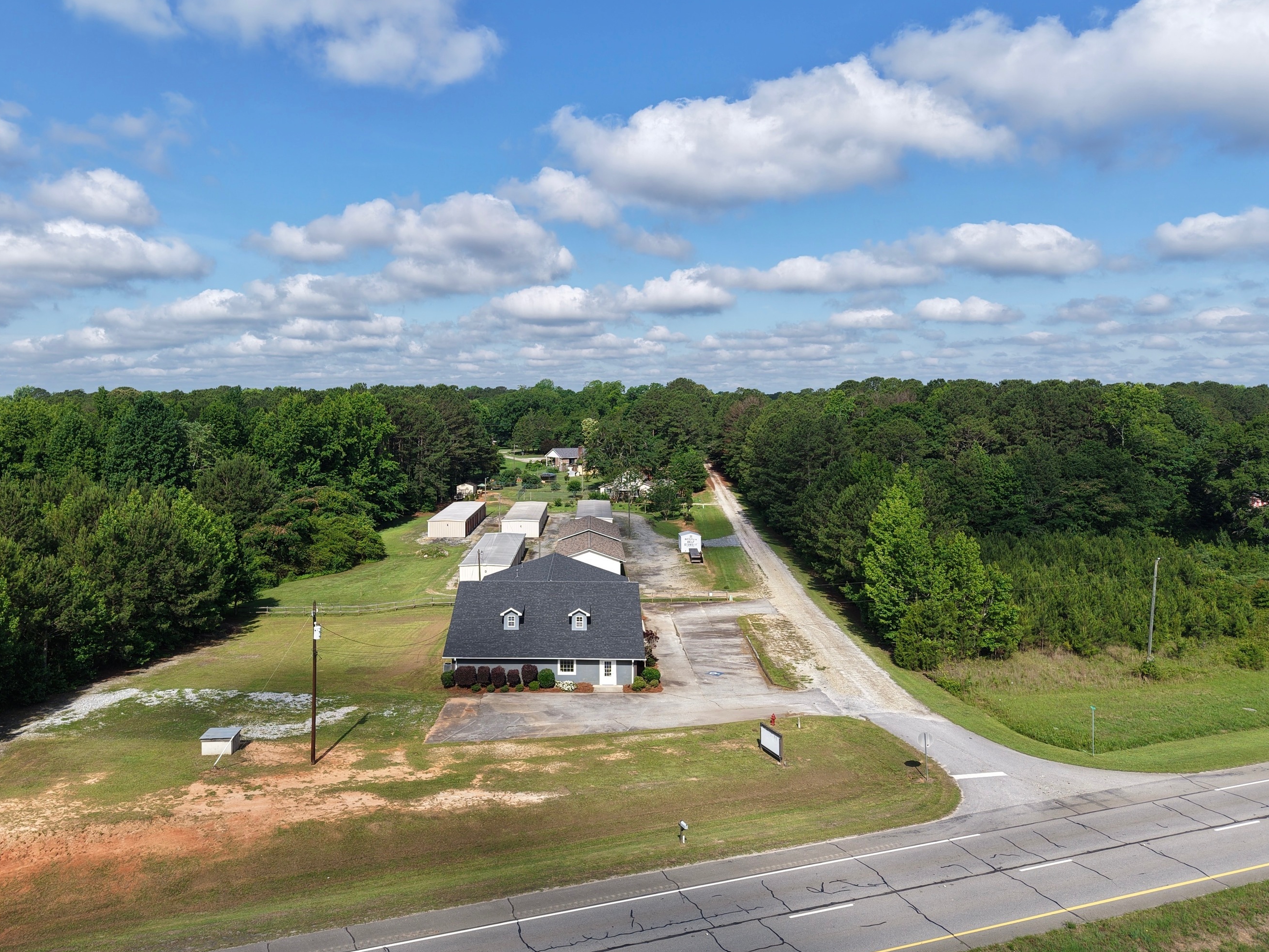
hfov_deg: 63.2
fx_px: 1027
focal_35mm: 28
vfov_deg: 49.6
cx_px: 549
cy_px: 414
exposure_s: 1/3200
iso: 110
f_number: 1.8
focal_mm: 8.67
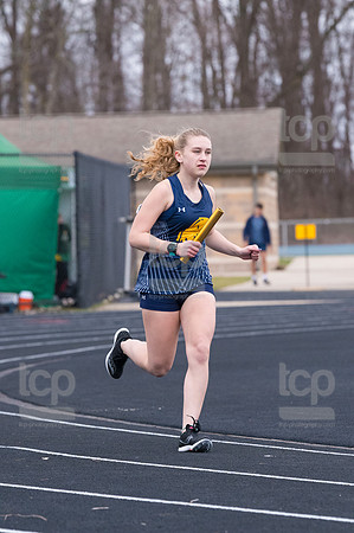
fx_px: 3651
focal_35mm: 247
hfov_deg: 5.6
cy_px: 266
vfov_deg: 8.3
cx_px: 177
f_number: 5
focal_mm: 165
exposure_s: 1/1600
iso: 2000
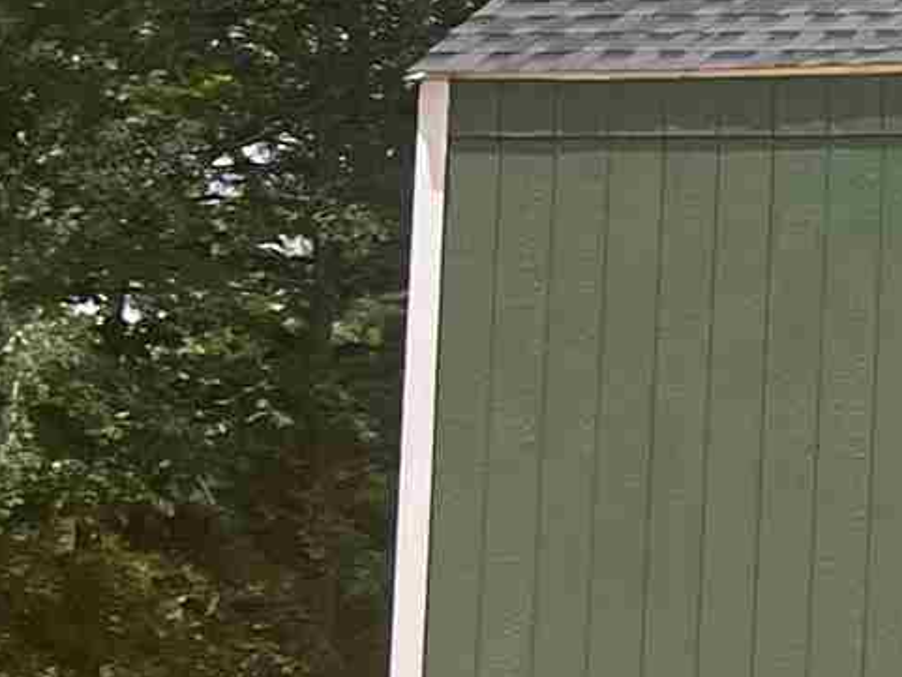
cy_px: 234
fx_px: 4327
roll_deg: -0.2
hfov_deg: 9.3
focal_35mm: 166
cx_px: 2740
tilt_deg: +4.2
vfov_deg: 8.9
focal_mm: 5.7
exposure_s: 1/2571
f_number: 1.5
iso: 50
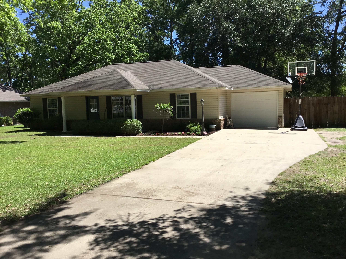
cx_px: 173
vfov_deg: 45.4
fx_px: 310
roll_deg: +1.2
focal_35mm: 31
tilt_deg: -5.2
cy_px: 130
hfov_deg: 58.4
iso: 25
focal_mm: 3.3
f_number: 2.4
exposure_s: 1/1456
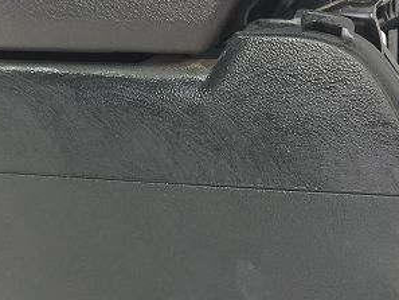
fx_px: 1257
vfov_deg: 13.5
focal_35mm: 109
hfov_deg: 17.9
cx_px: 293
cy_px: 260
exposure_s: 1/50
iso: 241
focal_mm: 4.71
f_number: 1.79
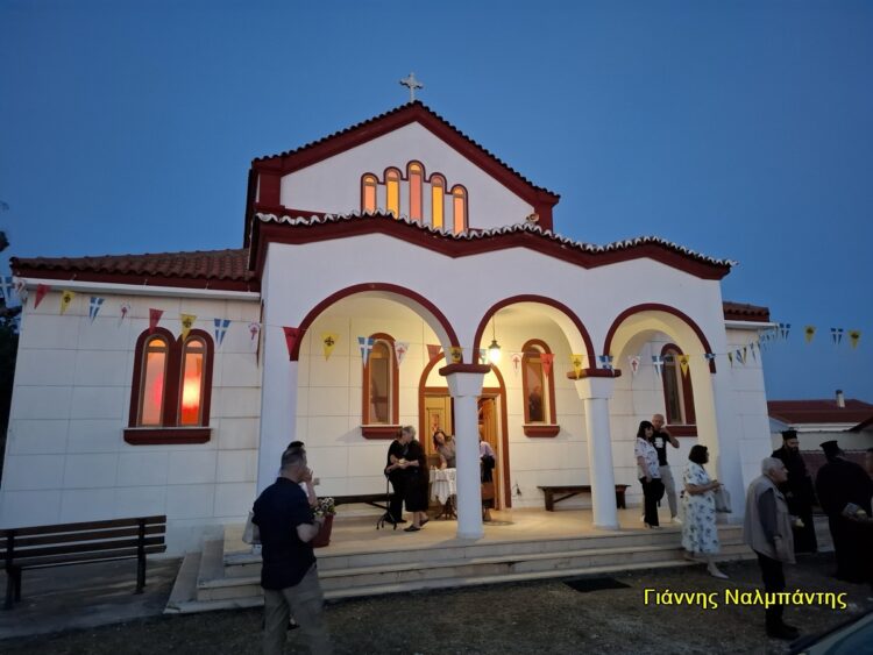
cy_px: 328
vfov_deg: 58.9
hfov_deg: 73.9
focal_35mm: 23
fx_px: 580
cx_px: 436
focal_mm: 5.54
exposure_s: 1/25
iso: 640
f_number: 1.8
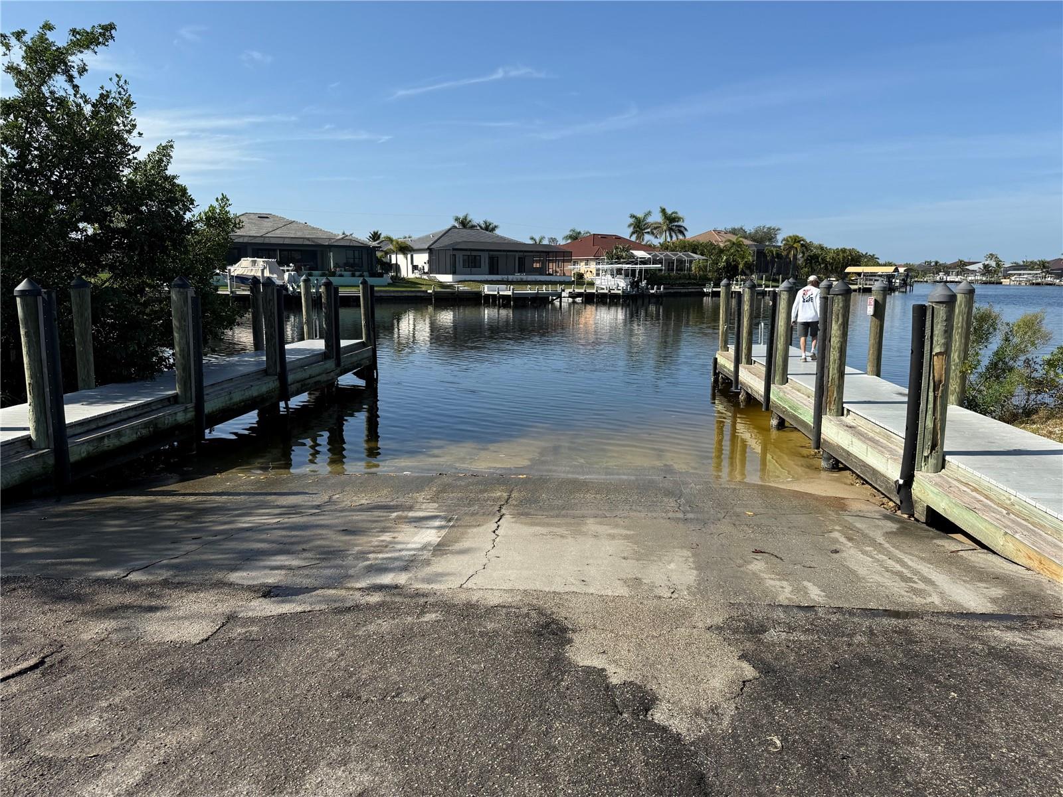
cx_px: 532
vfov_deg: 56.8
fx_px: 737
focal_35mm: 24
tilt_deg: -7.6
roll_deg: -0.4
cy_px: 398
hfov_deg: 71.6
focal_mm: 6.76
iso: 80
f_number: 1.78
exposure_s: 1/4673
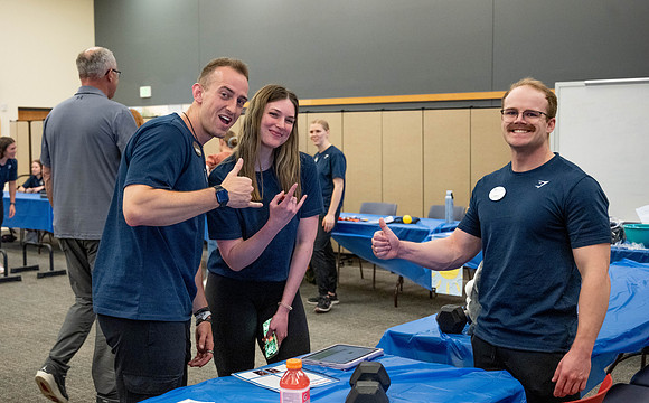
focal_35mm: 48
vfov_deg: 26.8
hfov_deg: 42.0
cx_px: 311
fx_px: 846
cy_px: 199
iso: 2000
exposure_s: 1/200
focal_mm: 45
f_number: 4
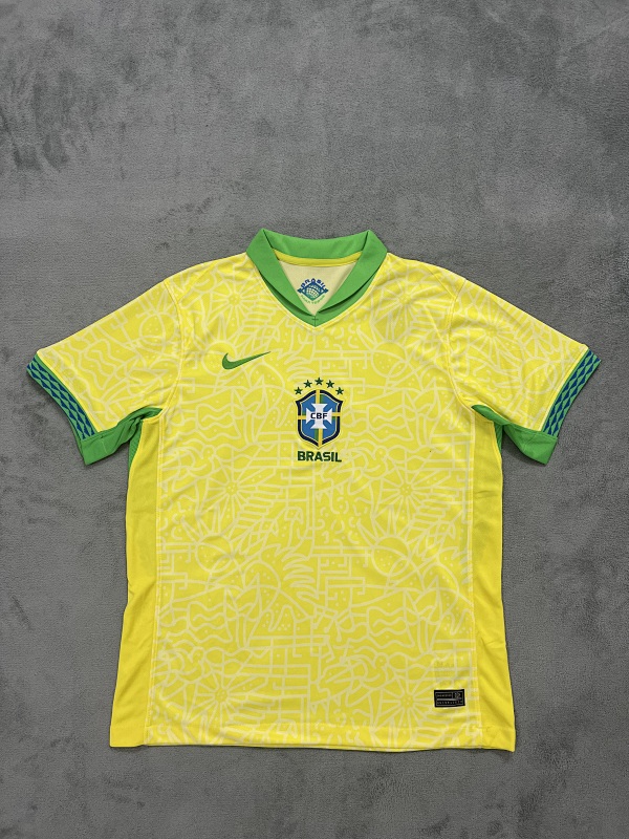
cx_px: 314
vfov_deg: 67.3
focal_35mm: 26
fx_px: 630
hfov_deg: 53.1
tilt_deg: -81.5
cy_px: 420
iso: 100
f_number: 1.5
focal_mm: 5.7
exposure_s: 1/100
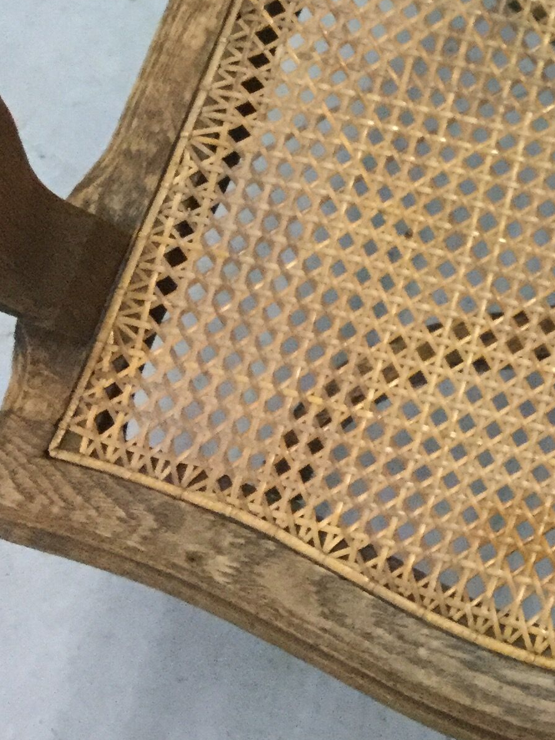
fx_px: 1816
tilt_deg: -71.9
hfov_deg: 16.3
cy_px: 61
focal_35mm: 85
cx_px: 750
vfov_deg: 22.4
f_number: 2.4
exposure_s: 1/25
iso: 200
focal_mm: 3.3
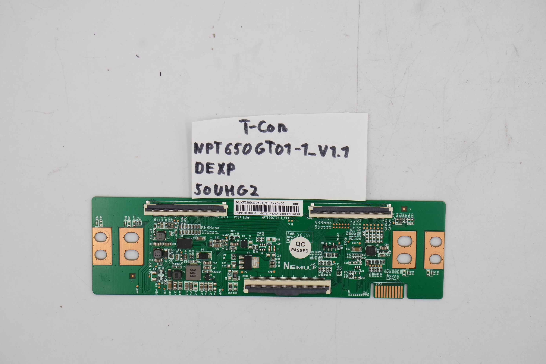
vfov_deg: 18.9
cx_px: 273
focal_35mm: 72
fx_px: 1092
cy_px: 182
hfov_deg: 28.1
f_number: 5.6
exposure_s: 1/125
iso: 200
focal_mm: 27
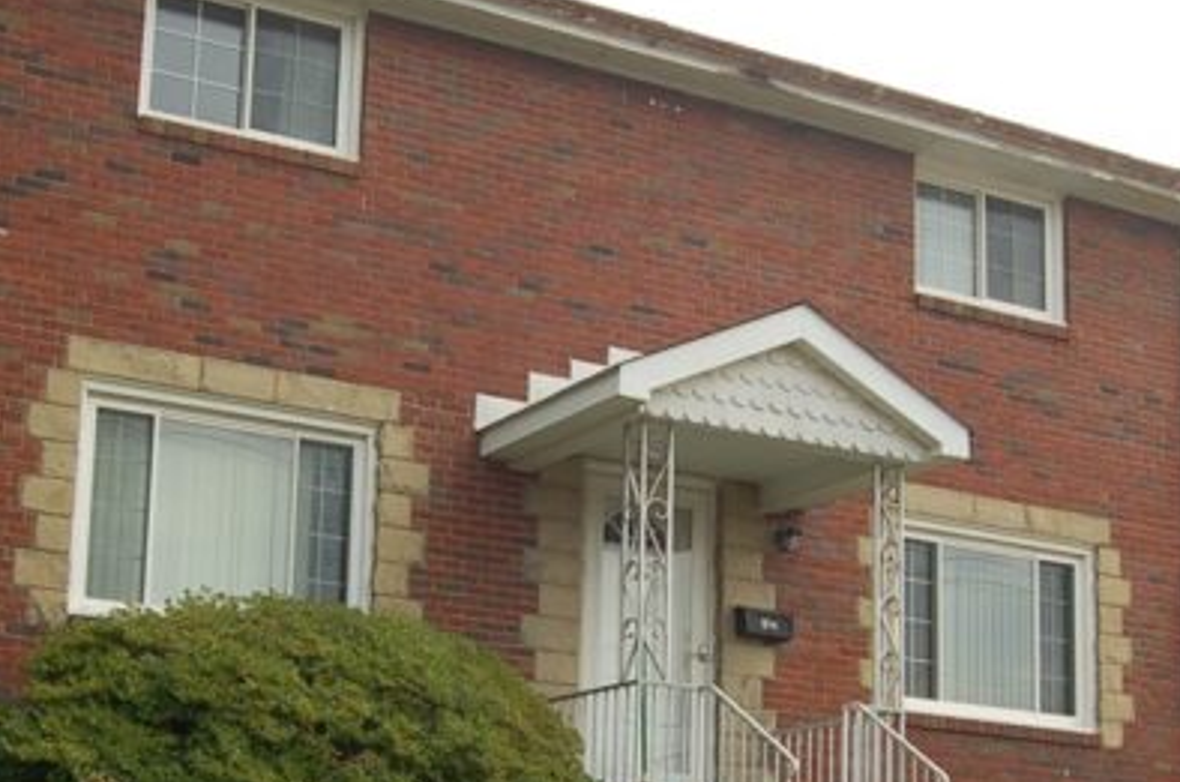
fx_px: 2192
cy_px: 611
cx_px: 524
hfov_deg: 30.1
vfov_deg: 20.0
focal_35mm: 67
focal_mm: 22
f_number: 7.1
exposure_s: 1/200
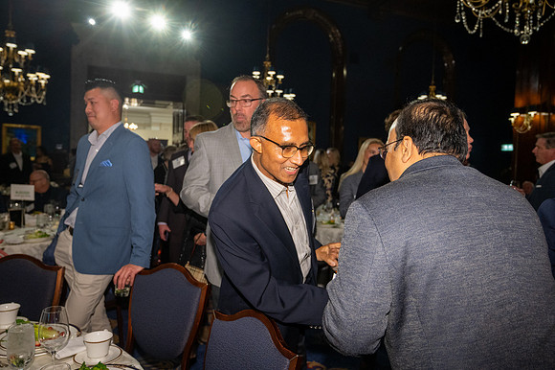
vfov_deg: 46.4
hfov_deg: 65.5
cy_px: 185
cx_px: 278
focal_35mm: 28
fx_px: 431
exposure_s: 1/100
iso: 2500
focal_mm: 28
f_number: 4
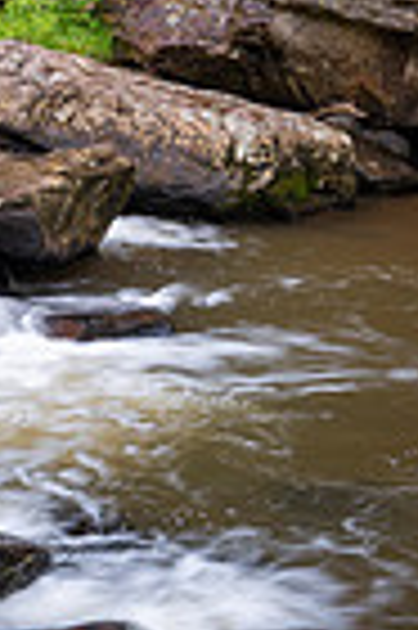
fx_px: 1571
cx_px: -157
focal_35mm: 90
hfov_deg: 14.4
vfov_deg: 22.0
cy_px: 36
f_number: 13
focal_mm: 28
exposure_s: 1/5
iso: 64
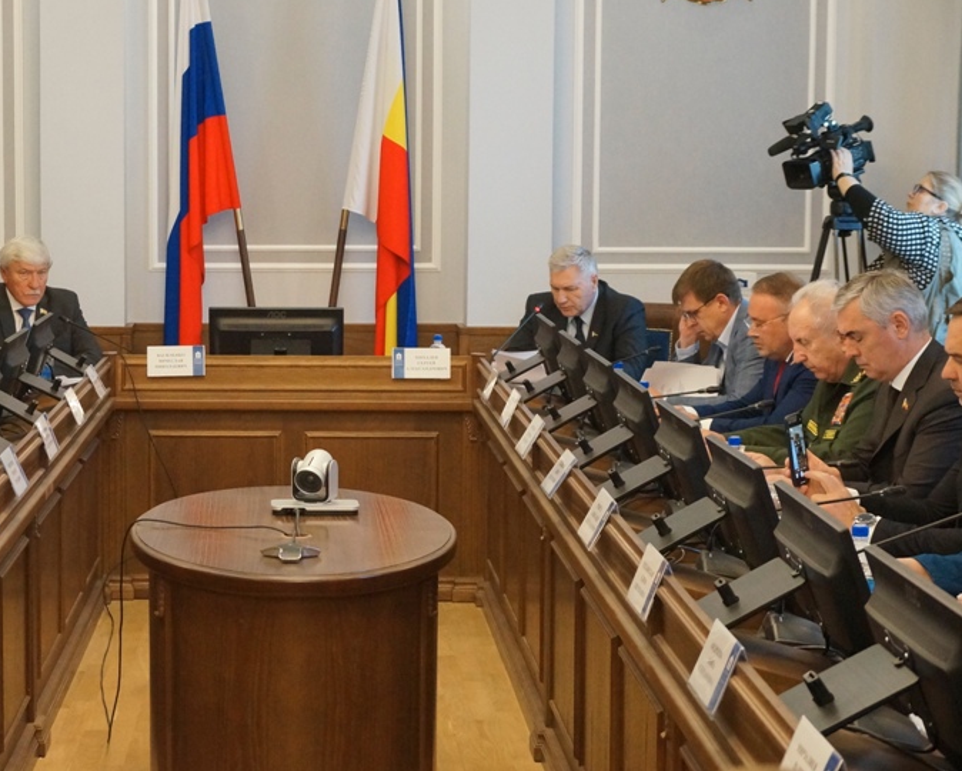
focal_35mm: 75
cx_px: 237
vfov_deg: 20.5
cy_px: 321
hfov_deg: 25.2
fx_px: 2128
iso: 2000
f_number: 4.5
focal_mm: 35
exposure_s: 1/160
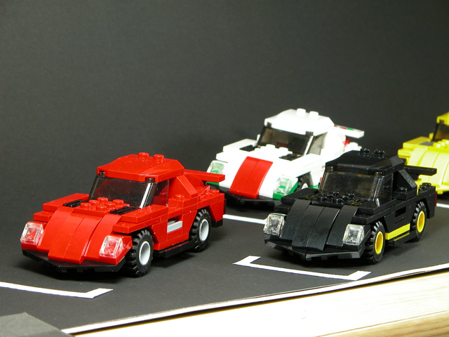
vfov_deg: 10.9
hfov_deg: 14.5
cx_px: 224
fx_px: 1764
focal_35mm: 136
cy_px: 168
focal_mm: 34.7
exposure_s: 1/4
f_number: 6.1
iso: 100
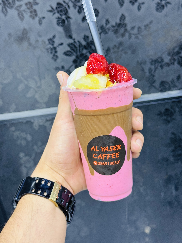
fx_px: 336
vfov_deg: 39.7
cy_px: 122
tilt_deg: -28.4
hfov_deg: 30.3
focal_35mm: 48
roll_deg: +9.5
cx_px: 91
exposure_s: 1/50
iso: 50
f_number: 1.78
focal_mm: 6.76
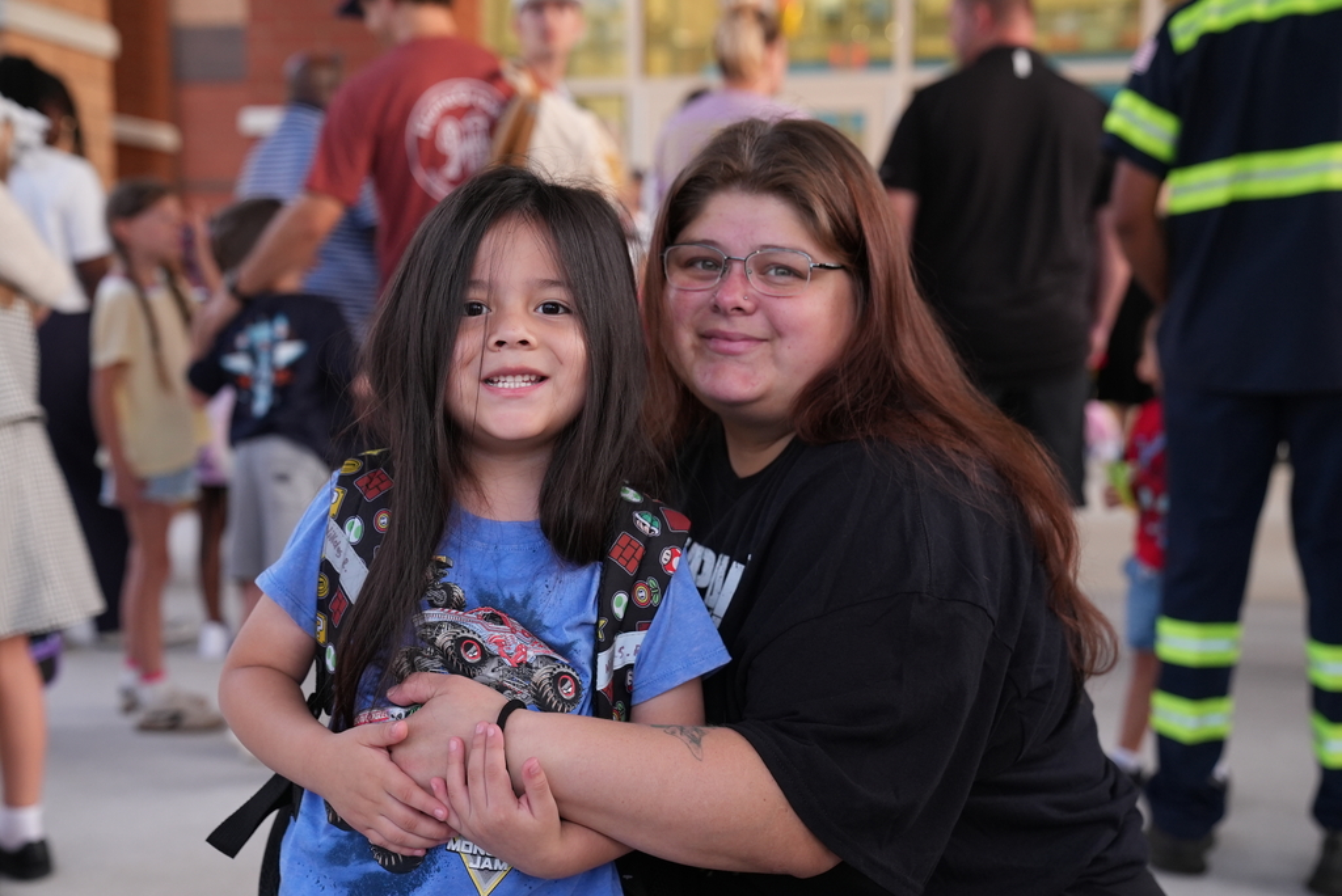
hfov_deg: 38.9
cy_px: 448
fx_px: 1902
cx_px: 671
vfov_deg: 26.5
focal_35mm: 51
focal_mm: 51
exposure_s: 1/125
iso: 2000
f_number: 3.5
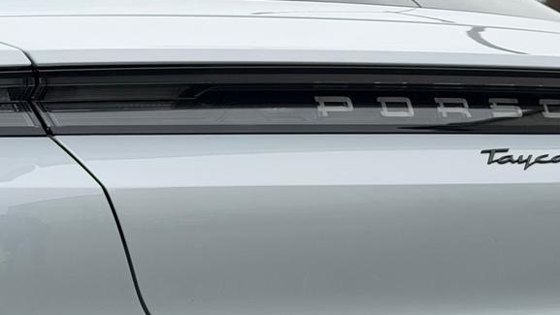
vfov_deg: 10.4
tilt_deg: -7.5
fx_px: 1723
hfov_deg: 18.5
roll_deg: +0.0
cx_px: 264
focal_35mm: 116
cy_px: 311
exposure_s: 1/2577
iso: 64
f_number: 1.78
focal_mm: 6.76
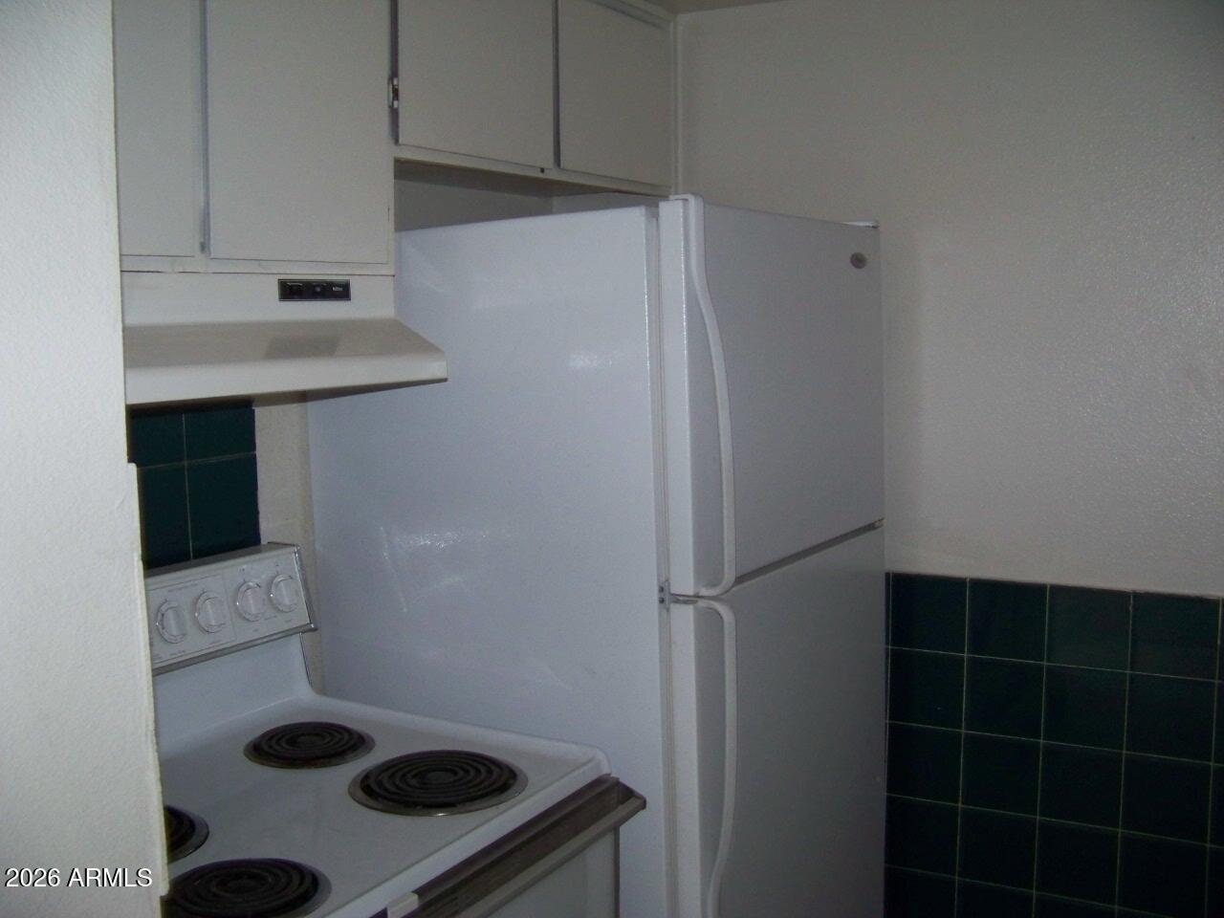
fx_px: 1273
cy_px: 459
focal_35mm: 36
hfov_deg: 51.4
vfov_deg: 39.7
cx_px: 612
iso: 200
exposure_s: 1/30
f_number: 2.8
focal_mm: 5.85
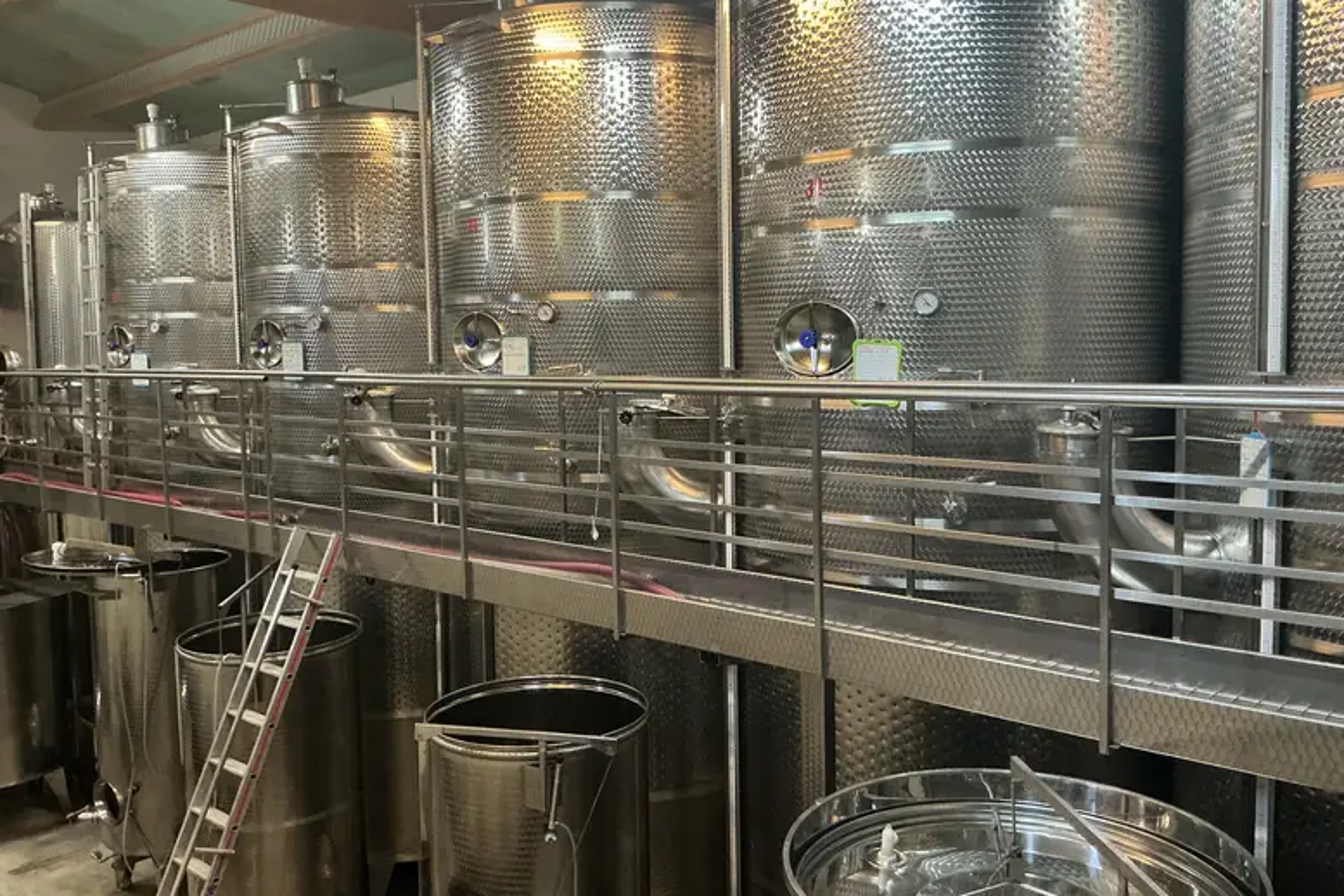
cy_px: 419
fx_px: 1120
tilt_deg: -4.2
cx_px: 675
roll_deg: +1.3
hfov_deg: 61.9
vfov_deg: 43.6
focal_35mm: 30
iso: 200
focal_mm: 3
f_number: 1.8
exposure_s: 1/33
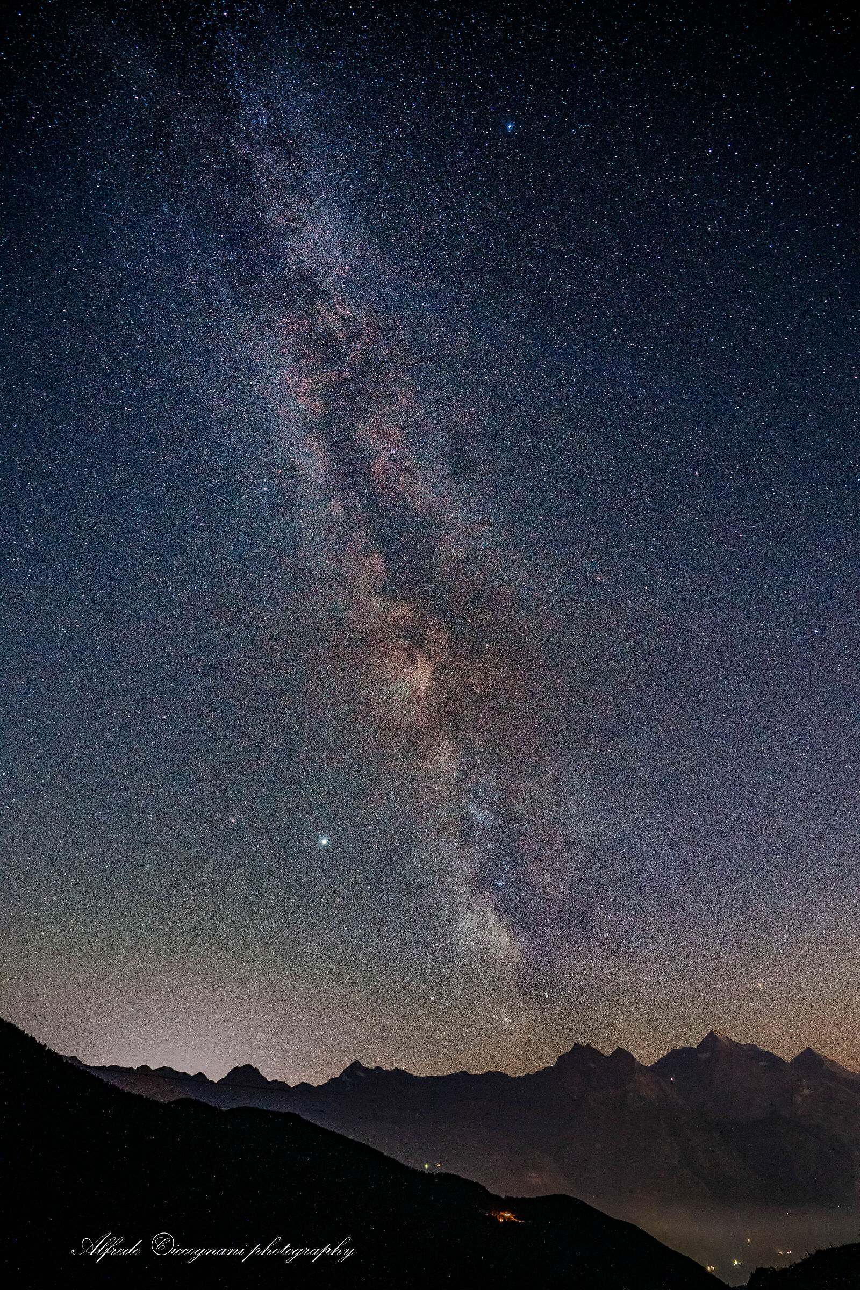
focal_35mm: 16
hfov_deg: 73.7
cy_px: 645
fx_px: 573
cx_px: 430
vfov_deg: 96.7
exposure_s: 15
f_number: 4
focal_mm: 16
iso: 3200
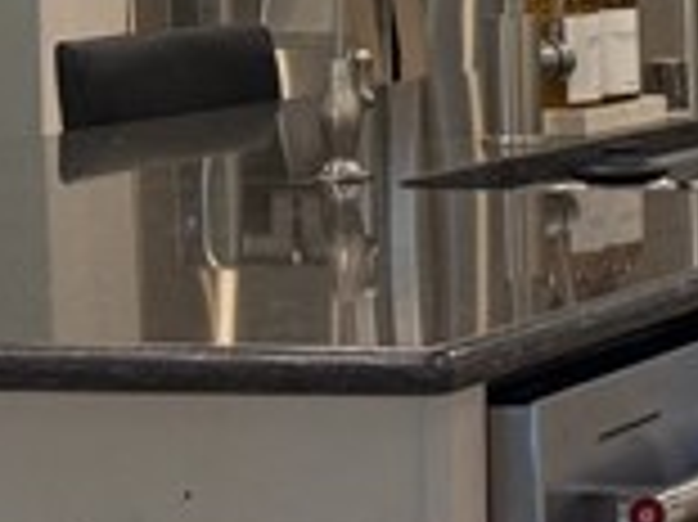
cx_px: 1680
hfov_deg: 10.6
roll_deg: +0.2
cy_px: -22
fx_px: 3204
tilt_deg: -2.4
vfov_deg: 9.3
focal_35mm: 159
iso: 250
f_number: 1.78
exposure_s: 1/120
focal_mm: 6.76
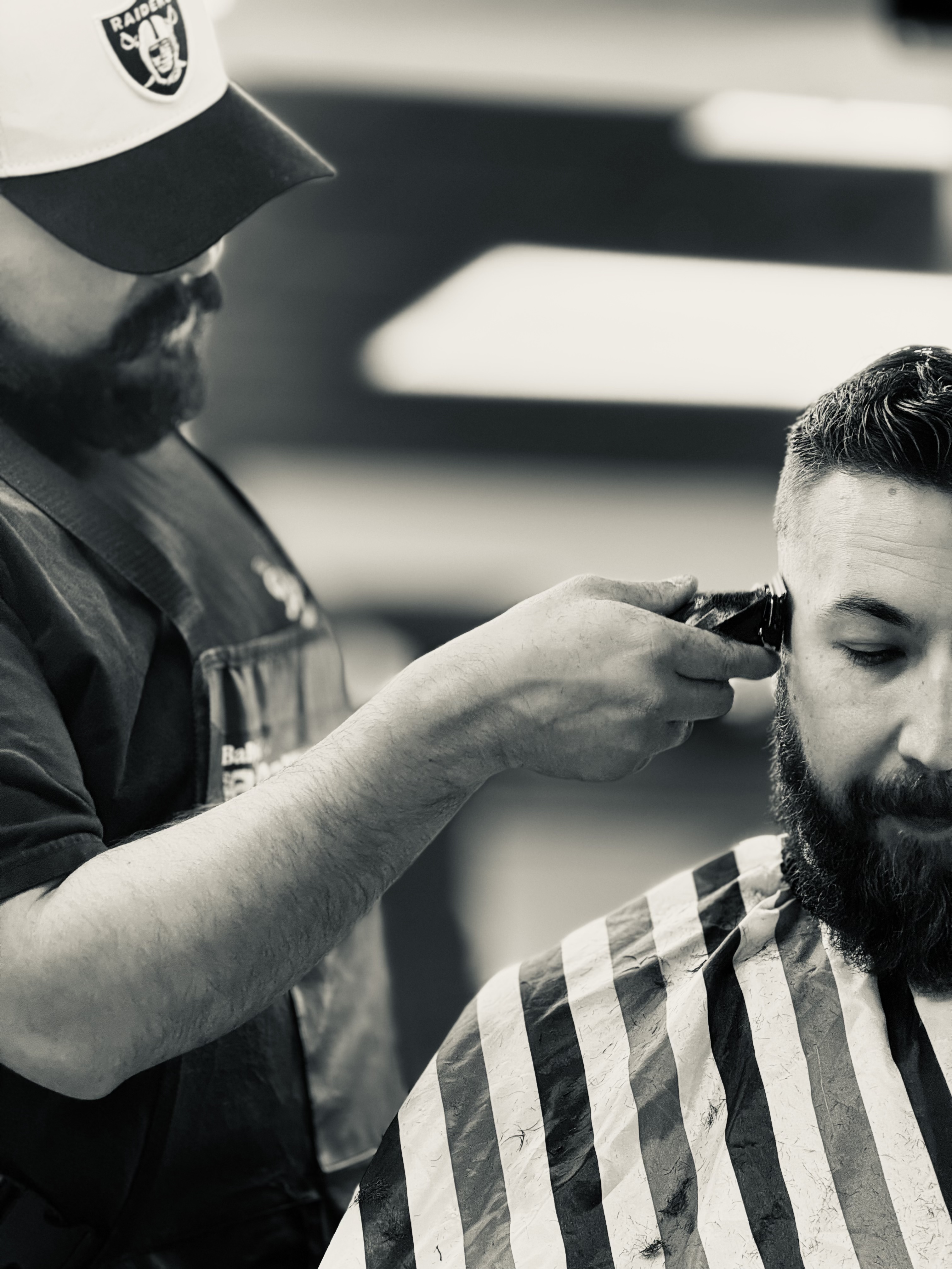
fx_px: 4400
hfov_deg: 12.3
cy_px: 634
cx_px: 476
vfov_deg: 16.4
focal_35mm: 120
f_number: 2.8
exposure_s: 1/120
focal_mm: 15.66
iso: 250
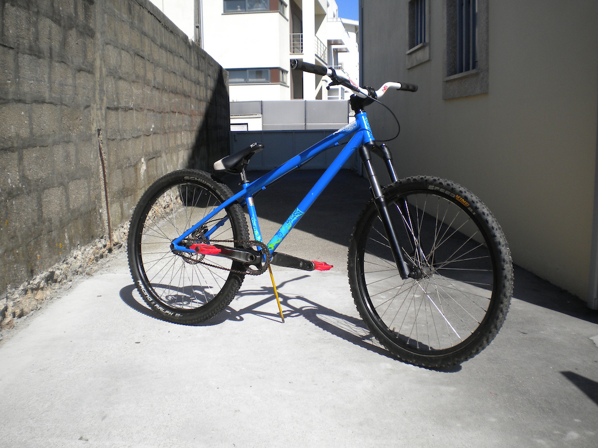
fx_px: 605
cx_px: 299
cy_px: 224
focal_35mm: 35
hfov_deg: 52.6
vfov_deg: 40.7
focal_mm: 6.3
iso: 80
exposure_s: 1/910
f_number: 4.6
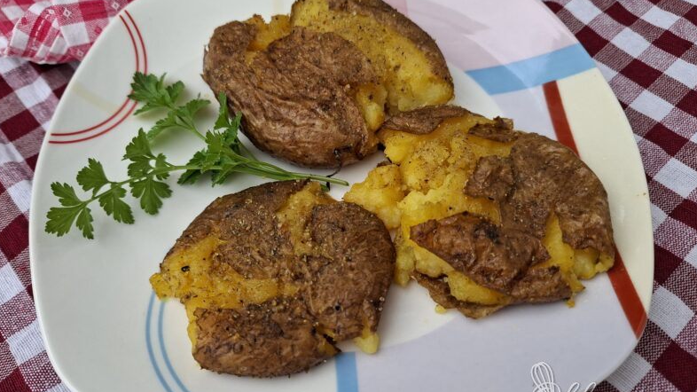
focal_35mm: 26
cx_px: 341
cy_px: 212
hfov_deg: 71.9
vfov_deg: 44.3
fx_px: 480
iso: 50
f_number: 1.8
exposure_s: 1/396
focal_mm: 5.54
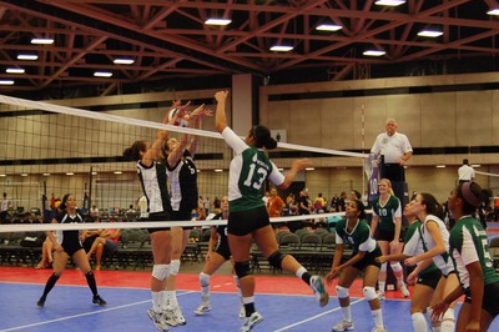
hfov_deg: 31.8
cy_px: 215
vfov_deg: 21.5
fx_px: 873
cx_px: 183
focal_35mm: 63
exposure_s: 1/125
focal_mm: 28
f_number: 3.3
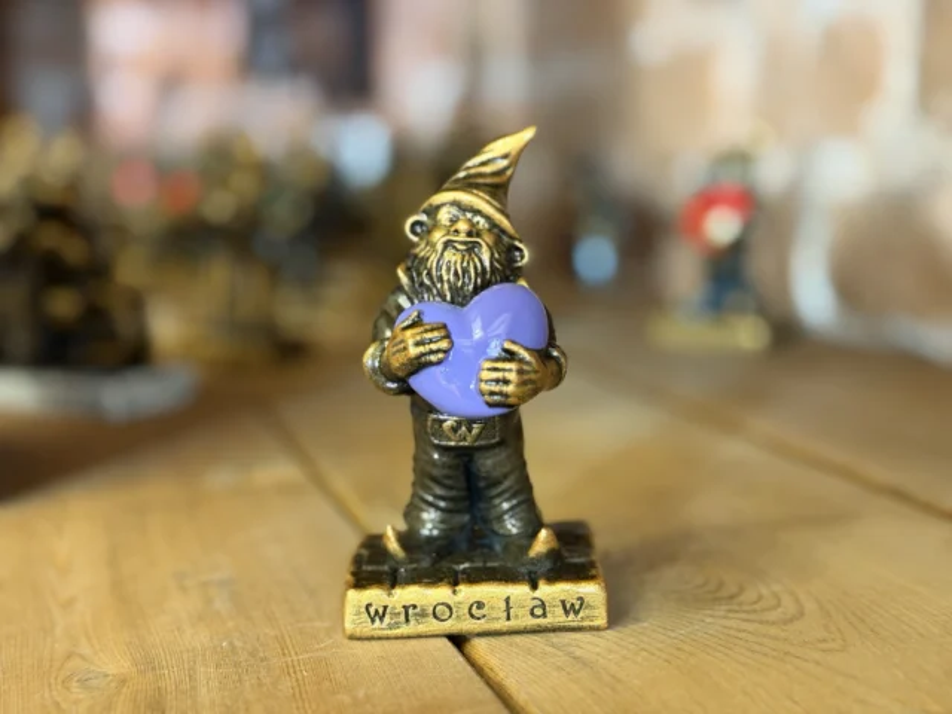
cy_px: 357
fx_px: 1320
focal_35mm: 48
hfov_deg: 39.7
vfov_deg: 30.3
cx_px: 476
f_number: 1.78
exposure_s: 1/40
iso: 500
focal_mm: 6.76
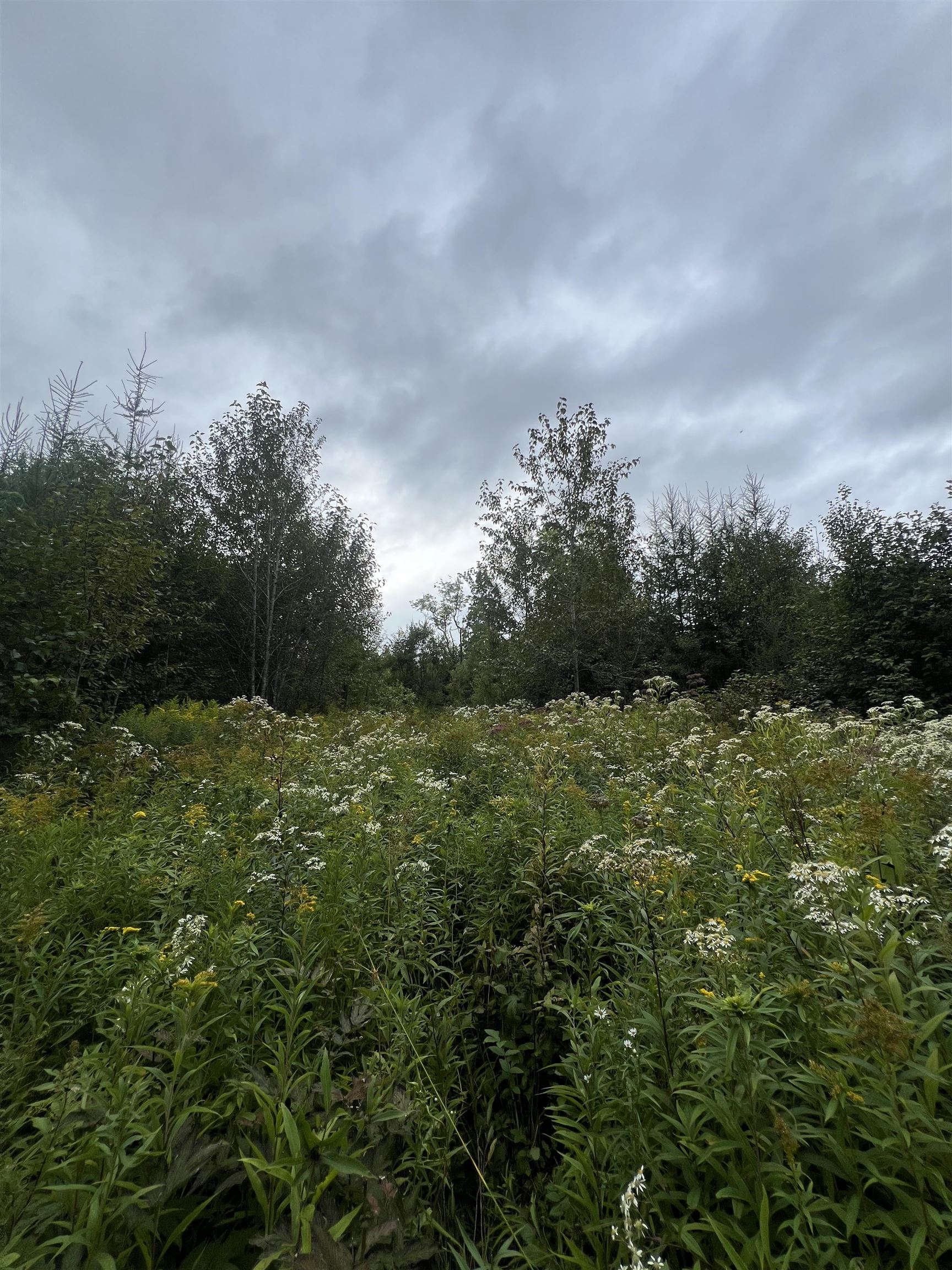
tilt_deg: +11.0
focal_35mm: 13
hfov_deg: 89.9
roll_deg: +3.1
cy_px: 635
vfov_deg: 106.2
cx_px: 476
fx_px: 477
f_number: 1.8
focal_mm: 1.57
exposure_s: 1/589
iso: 32
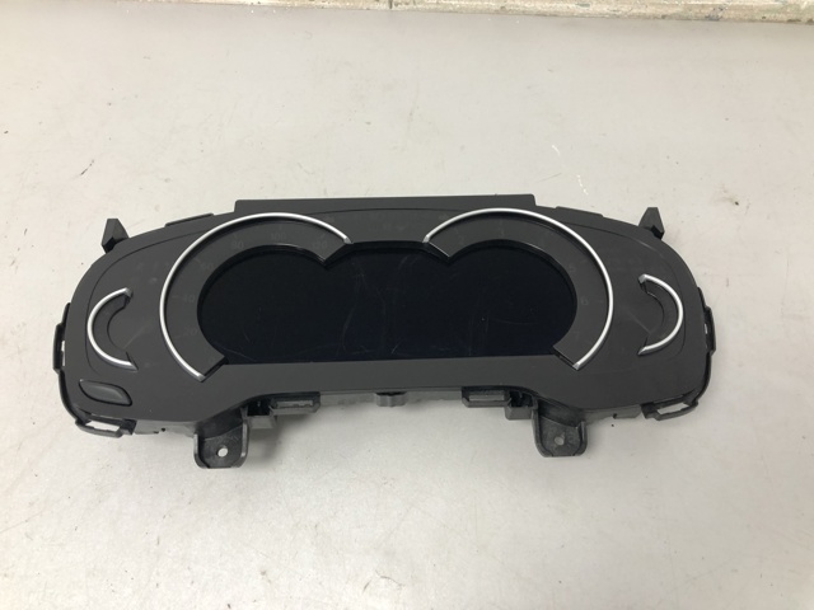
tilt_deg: -56.7
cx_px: 407
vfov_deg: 49.7
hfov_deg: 63.4
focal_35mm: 28
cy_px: 305
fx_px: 658
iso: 40
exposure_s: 1/20
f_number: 1.8
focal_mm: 4
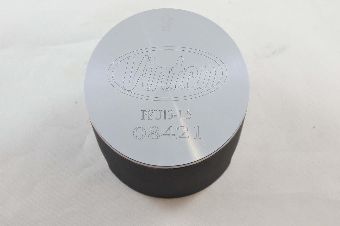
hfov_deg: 37.5
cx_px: 167
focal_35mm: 53
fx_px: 501
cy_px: 101
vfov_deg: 25.5
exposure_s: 1/125
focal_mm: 17.6
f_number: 4.5
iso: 560
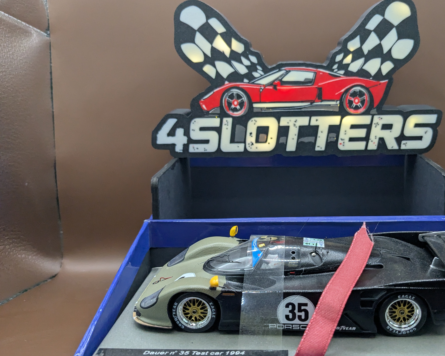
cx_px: 278
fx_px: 435
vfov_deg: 44.4
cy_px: 202
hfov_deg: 53.6
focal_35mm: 33
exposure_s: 1/99.9
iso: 577
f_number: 1.73
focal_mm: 4.38
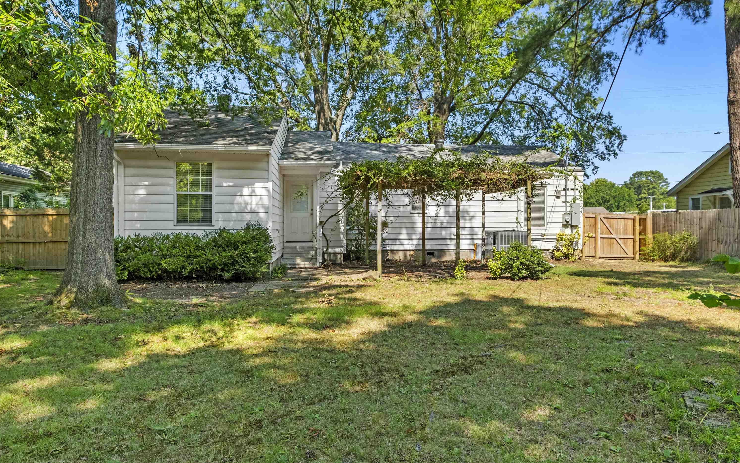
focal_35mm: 24
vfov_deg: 51.1
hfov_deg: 74.8
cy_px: 236
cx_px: 372
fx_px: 484
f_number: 7.1
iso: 400
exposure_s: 1/50
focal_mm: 15.1
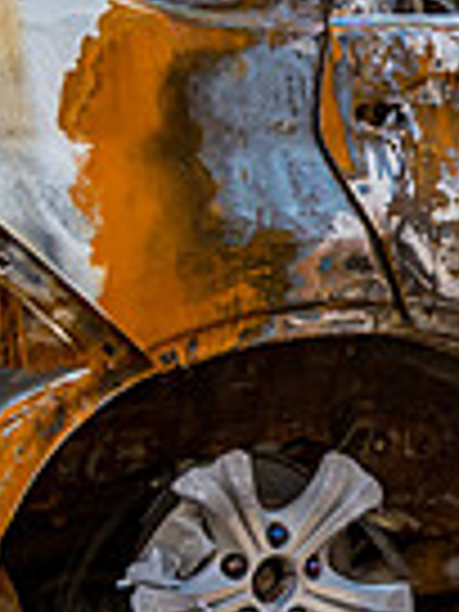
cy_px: 191
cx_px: 652
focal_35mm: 111
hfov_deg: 12.8
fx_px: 1962
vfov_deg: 17.7
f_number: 5.6
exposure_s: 1/200
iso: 400
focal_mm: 18
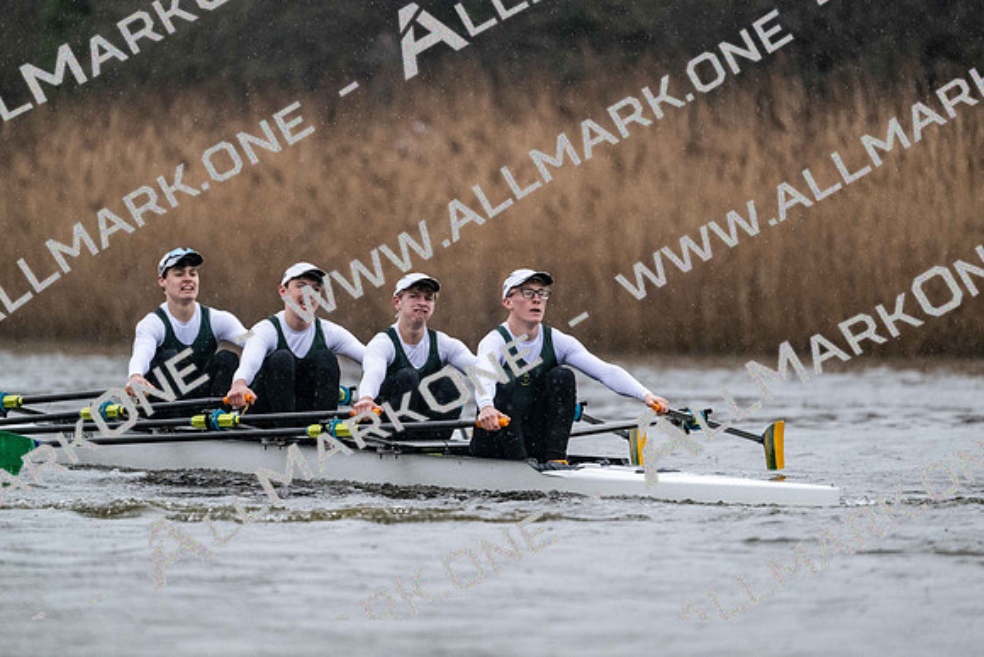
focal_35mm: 400
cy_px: 328
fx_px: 10935
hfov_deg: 5.2
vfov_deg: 3.4
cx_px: 492
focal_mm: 400
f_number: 4.5
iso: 5000
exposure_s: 1/1600
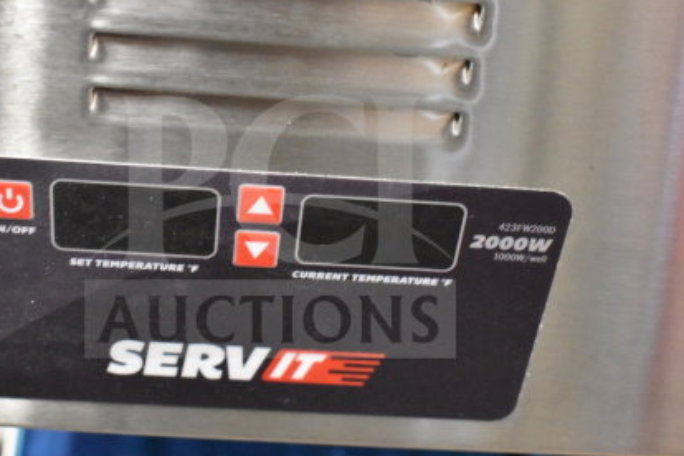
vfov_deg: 22.7
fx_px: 1135
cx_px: 269
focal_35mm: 60
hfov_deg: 33.4
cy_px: 227
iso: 8000
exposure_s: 1/40
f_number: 4
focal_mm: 27
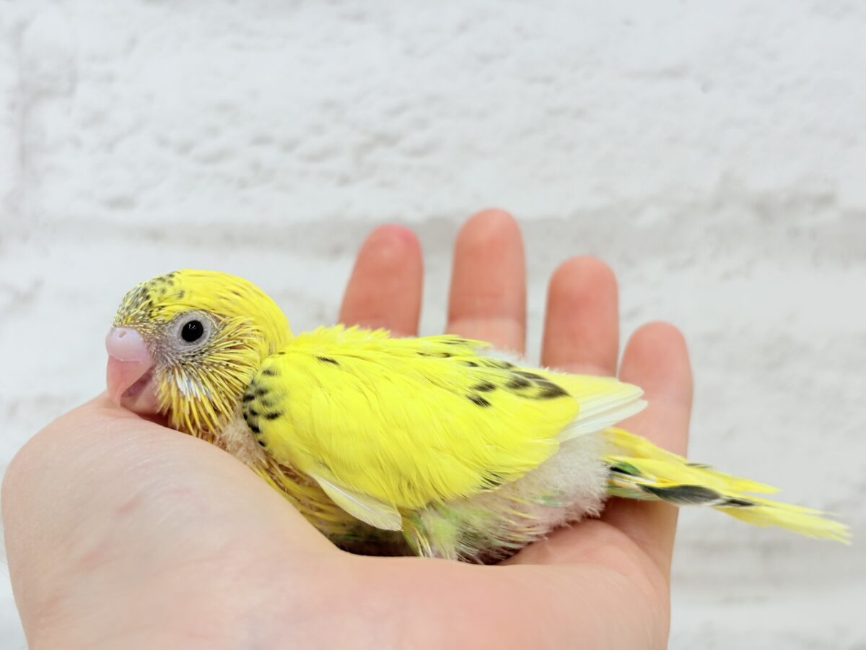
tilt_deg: -5.1
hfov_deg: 36.8
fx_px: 1301
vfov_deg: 28.0
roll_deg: +2.2
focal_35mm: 52
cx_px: 433
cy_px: 325
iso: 32
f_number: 1.6
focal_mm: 5.96
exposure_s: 1/50
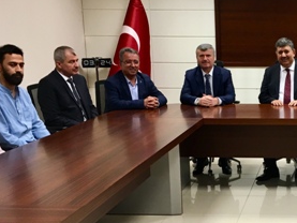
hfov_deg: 27.5
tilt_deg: -11.8
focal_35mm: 67
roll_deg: +0.6
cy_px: 162
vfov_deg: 21.8
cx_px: 289
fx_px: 575
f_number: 2.2
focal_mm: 4.15
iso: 80
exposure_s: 1/33
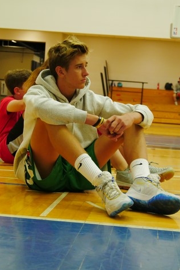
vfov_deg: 24.2
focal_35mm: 84
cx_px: 94
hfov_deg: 16.3
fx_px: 629
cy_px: 135
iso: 3200
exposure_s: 1/160
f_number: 4.7
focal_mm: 40
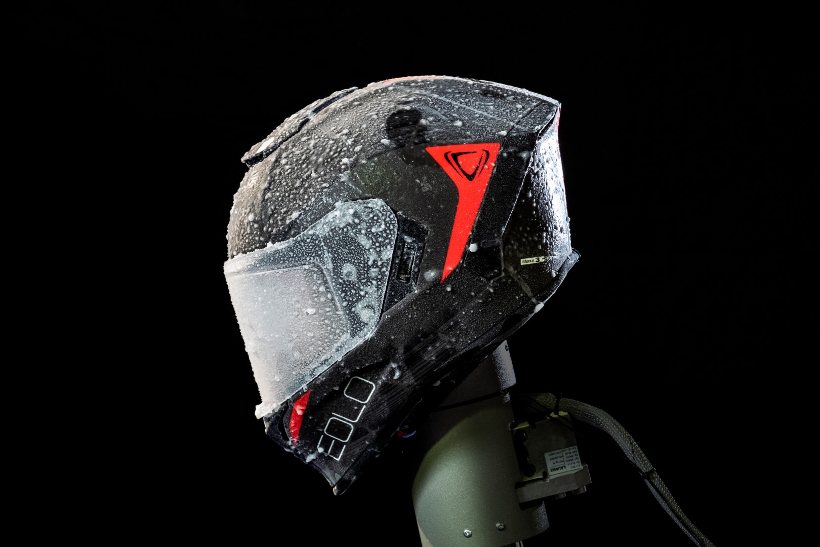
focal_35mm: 89
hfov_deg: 22.9
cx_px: 410
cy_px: 274
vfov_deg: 15.4
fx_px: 2027
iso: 6400
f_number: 13
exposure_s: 1/15
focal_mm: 89
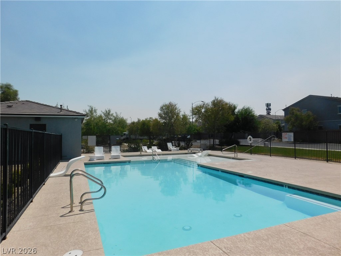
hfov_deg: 73.9
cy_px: 128
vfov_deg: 58.9
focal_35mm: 23
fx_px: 227
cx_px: 170
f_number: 6
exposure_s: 1/1250
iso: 125
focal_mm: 4
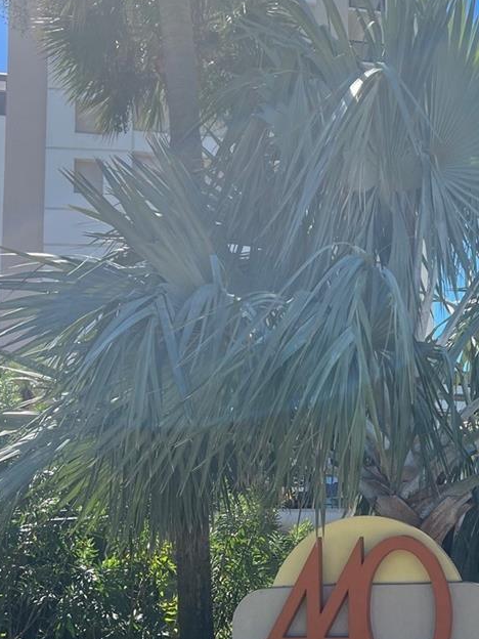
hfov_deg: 28.5
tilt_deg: +9.8
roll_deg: +1.1
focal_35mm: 50
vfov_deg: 37.9
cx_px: 383
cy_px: 409
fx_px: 923
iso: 50
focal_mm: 5.7
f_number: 1.5
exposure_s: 1/2123
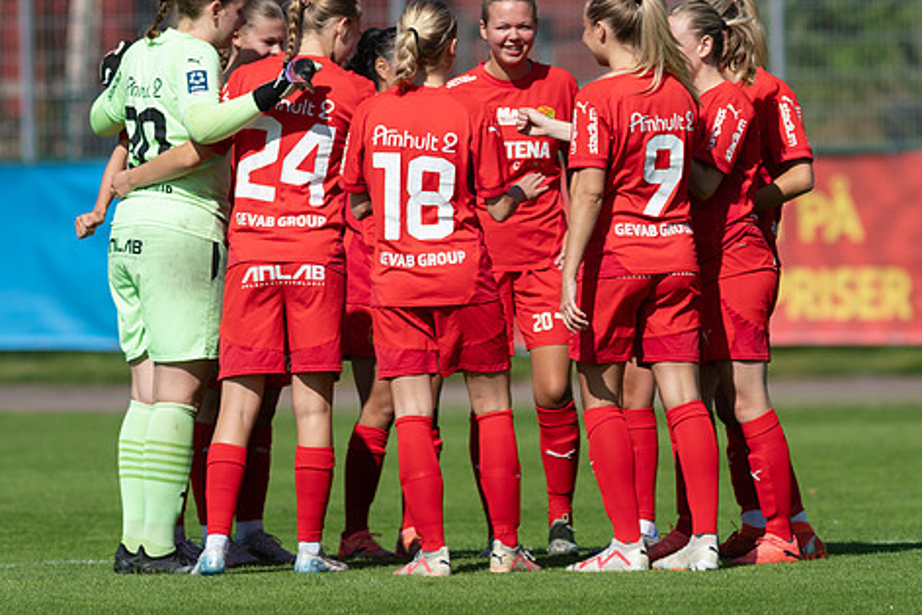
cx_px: 545
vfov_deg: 1.9
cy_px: 255
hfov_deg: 2.8
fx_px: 18906
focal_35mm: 738
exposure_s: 1/3200
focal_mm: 300
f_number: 3.2
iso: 100
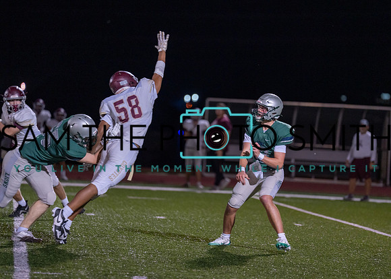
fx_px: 2514
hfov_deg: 8.9
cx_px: 225
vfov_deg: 6.4
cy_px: 130
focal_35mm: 226
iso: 2000
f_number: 2.8
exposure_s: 1/1000
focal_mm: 200
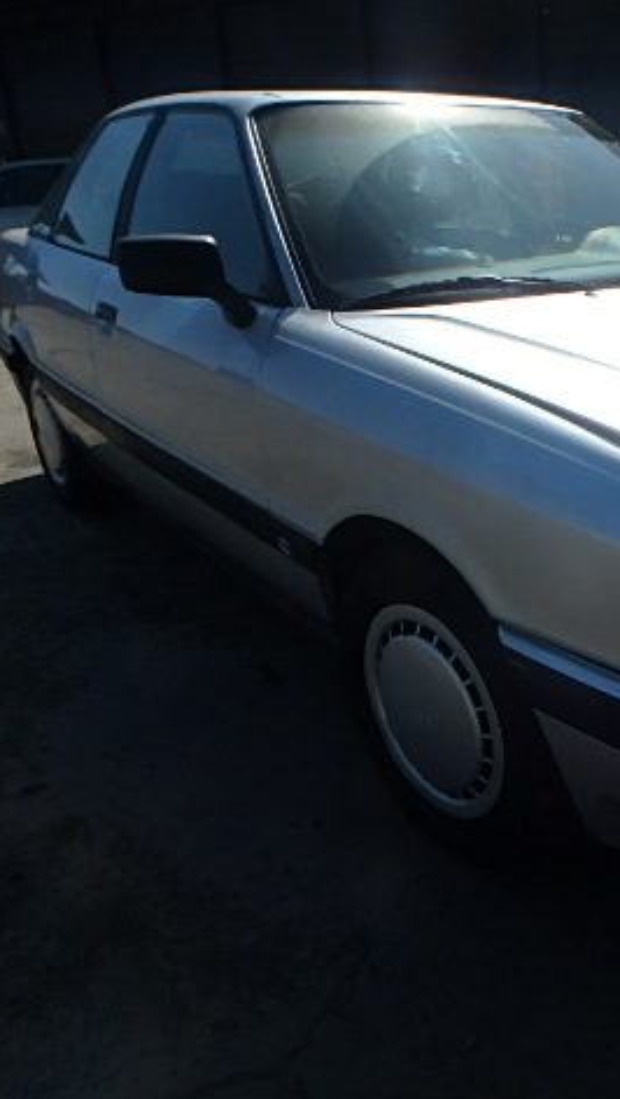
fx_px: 905
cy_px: 556
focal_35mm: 31
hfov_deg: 34.3
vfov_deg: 62.6
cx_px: 625
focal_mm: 3.7
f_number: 6
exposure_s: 1/1000
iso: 125
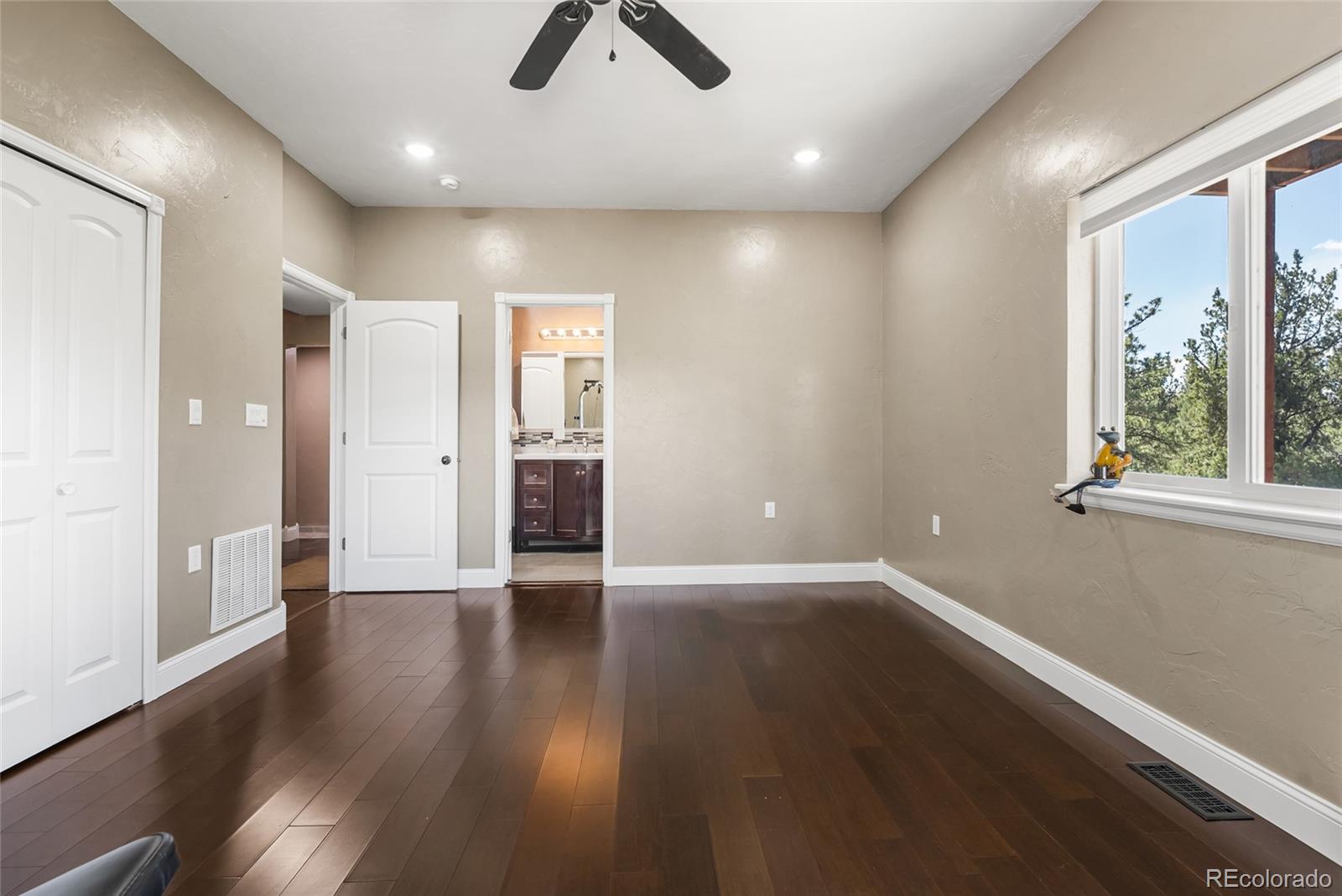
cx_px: 671
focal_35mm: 16
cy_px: 448
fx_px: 597
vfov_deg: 73.8
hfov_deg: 96.7
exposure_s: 1.3
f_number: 8
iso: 200
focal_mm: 16
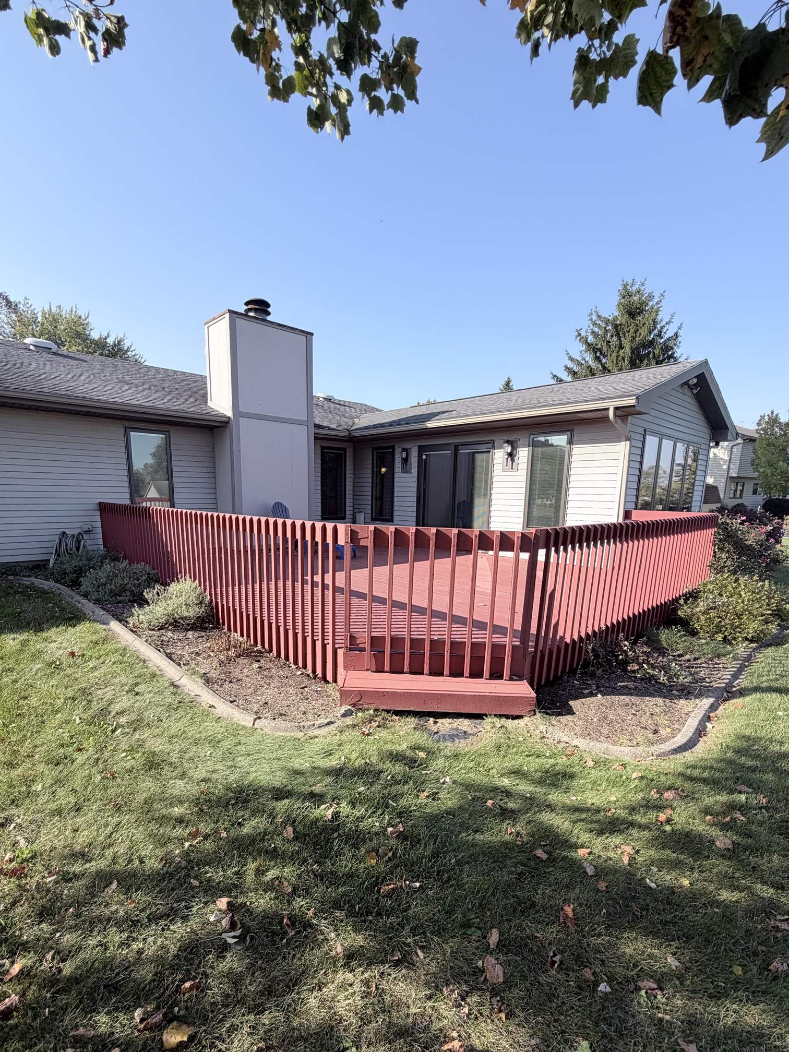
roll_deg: -0.1
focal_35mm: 16
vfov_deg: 94.1
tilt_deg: -7.0
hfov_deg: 78.0
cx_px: 369
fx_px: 486
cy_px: 587
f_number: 2.2
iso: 40
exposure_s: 1/751
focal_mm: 2.22
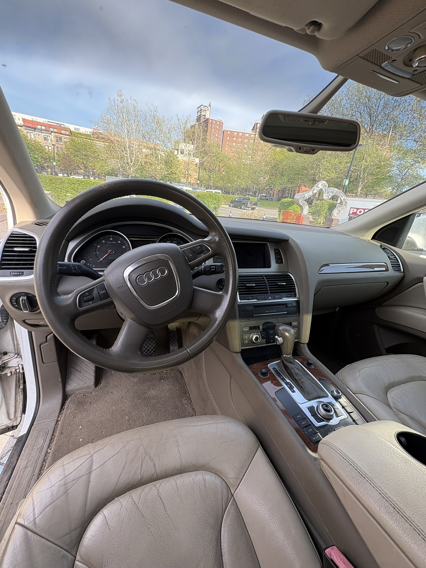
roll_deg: -7.4
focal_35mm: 14
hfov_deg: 85.7
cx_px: 213
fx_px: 230
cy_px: 284
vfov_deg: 102.1
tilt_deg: -20.0
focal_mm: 2.22
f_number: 2.2
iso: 64
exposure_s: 1/172
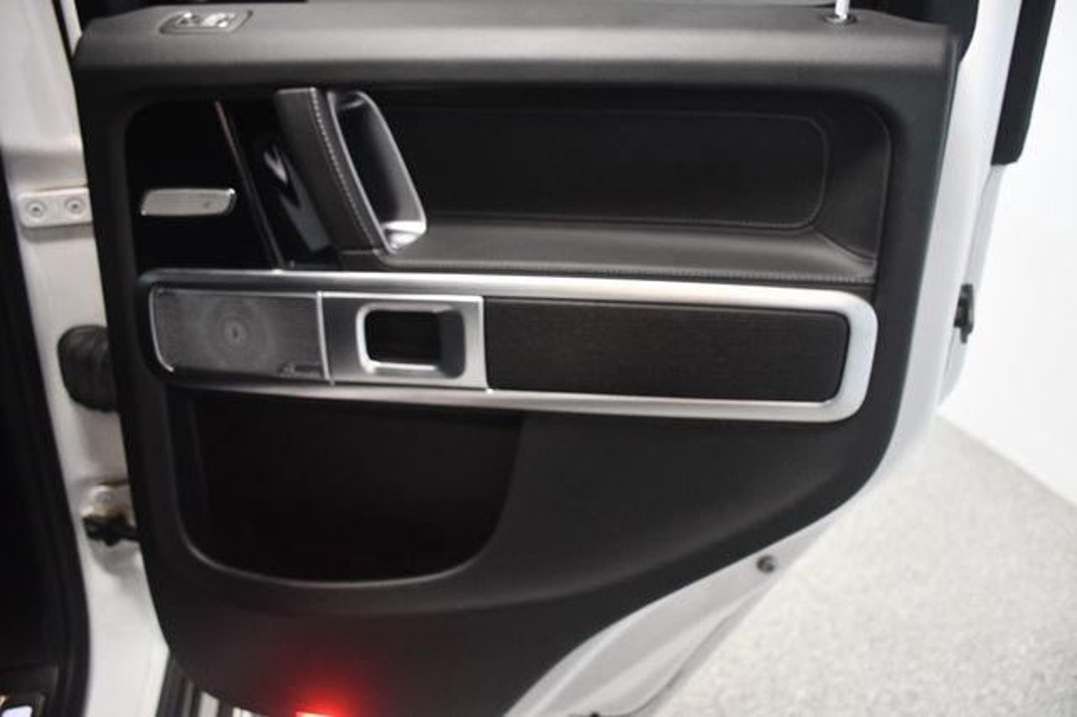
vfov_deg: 43.6
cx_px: 538
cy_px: 358
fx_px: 897
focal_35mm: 30
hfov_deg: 62.0
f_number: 3.5
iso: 3200
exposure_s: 1/80
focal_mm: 20
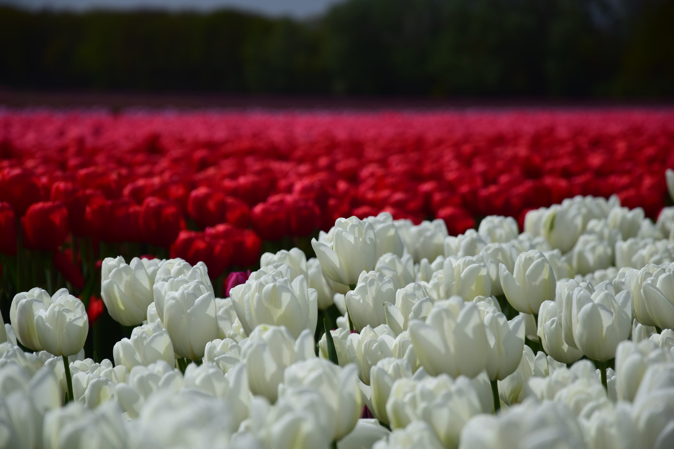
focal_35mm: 158
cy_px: 224
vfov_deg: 8.7
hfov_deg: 13.0
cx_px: 337
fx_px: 2948
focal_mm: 105
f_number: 7.1
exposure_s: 1/800
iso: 200
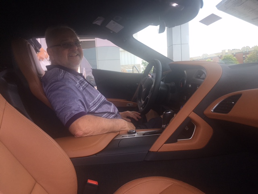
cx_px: 129
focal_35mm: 29
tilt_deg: -3.2
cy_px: 97
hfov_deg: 61.7
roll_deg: +3.7
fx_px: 216
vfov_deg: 48.2
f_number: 2.2
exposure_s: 1/263
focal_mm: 4.15
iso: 25
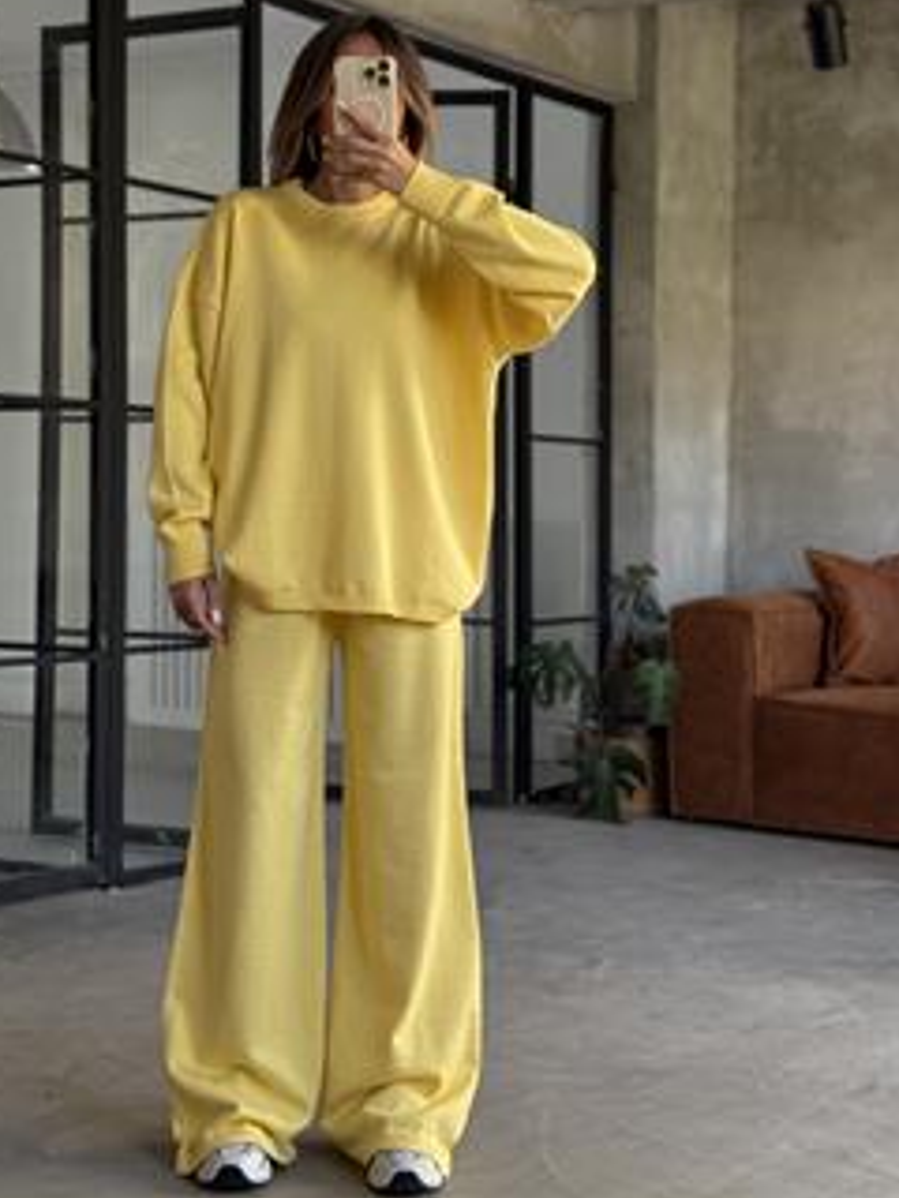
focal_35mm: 64
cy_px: 449
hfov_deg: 22.9
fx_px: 2216
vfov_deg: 30.1
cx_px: 333
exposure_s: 1/60
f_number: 1.78
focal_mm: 6.76
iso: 160
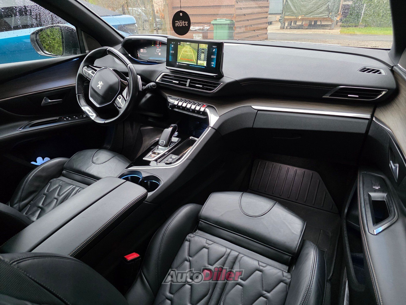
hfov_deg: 73.9
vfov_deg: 58.9
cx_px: 203
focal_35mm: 23
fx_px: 270
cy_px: 152
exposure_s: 1/100
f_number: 1.7
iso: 1000
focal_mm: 6.3
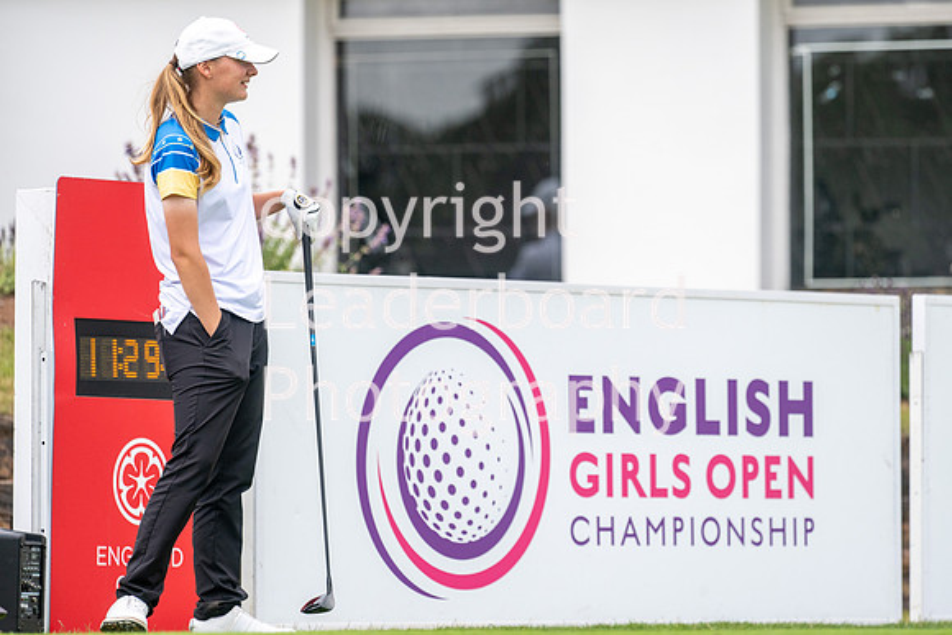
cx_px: 530
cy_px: 293
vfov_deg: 4.1
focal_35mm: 334
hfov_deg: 6.2
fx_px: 8847
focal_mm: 300
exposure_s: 1/2000
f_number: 5
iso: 400
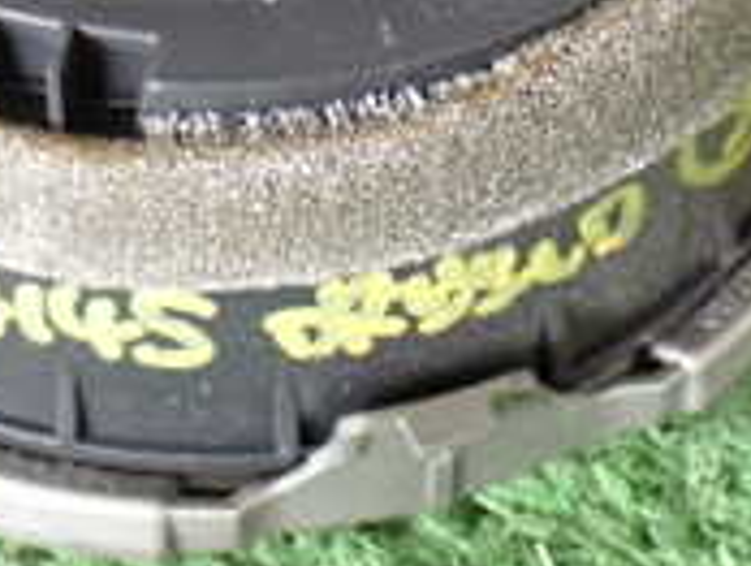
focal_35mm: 186
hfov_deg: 10.6
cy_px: -207
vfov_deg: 7.9
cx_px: 194
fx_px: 4041
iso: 800
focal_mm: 9.65
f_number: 3.3
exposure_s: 1/50
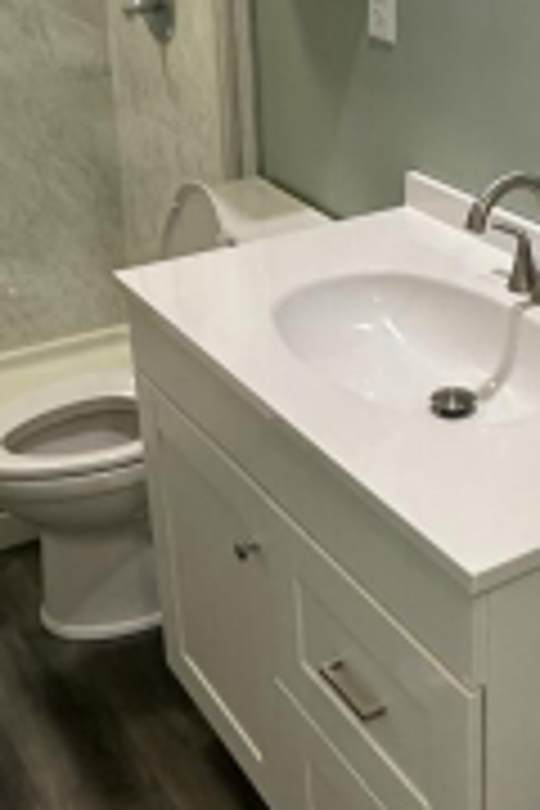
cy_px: 268
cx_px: 450
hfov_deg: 24.6
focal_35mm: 54
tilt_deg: -21.4
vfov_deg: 36.5
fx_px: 1215
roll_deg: -0.8
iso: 250
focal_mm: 2.22
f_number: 2.2
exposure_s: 1/120
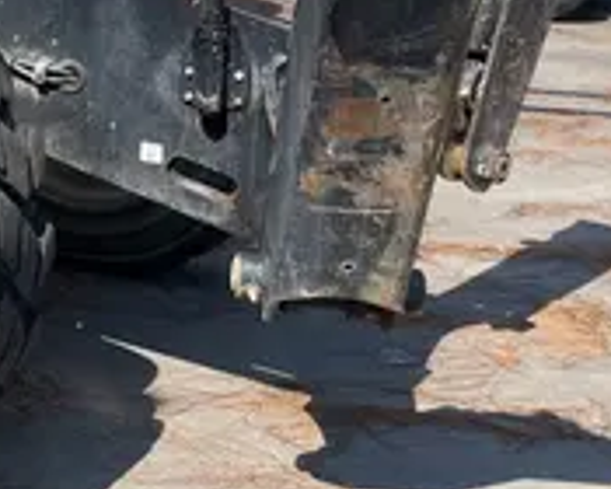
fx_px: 1447
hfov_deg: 20.4
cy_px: 2
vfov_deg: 18.7
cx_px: -307
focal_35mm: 80
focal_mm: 4.2
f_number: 1.6
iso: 32
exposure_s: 1/2212
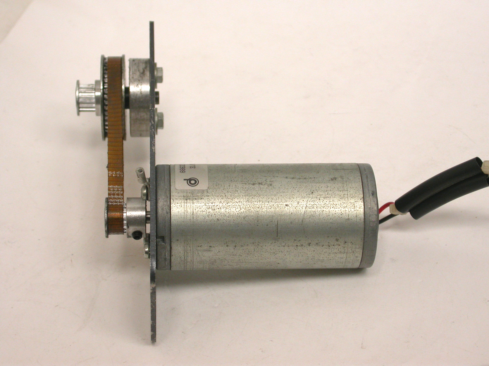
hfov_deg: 20.7
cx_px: 244
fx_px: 1342
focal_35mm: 95
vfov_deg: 15.6
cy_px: 183
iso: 100
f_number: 3.8
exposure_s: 1/46.9
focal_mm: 19.7
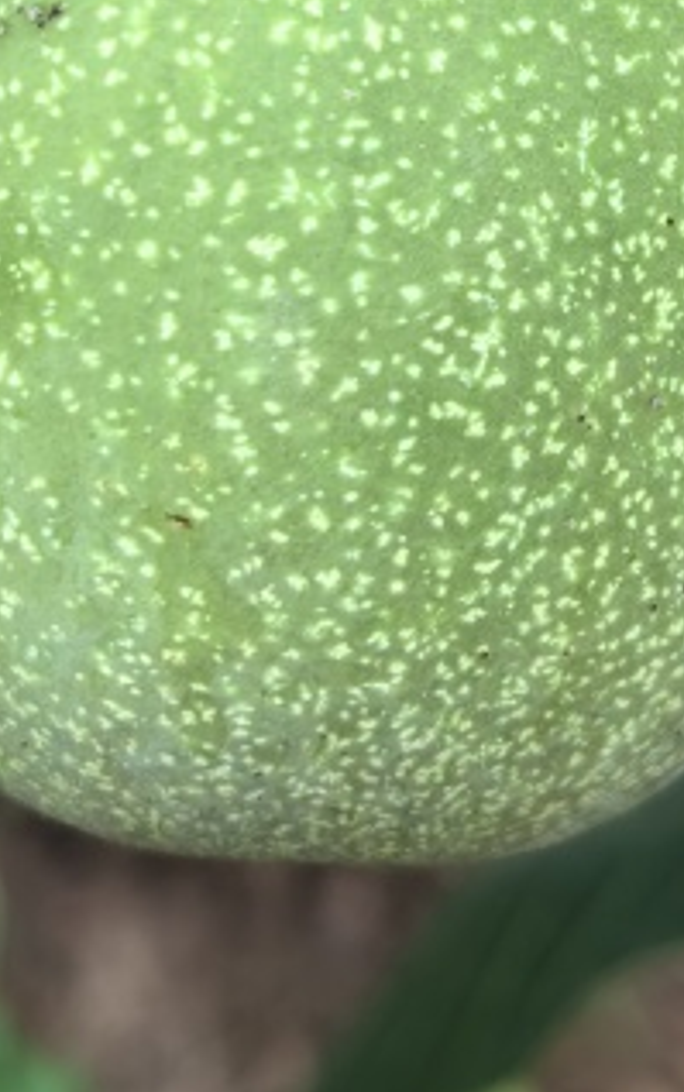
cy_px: 108
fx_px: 2861
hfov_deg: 13.5
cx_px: 574
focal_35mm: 96
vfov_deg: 21.2
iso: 100
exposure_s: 1/100
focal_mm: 5.75
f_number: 2
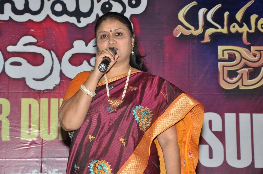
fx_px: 1007
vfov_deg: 9.9
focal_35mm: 138
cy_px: 87
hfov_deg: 14.9
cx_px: 132
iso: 400
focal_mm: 92
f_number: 9
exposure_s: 1/125
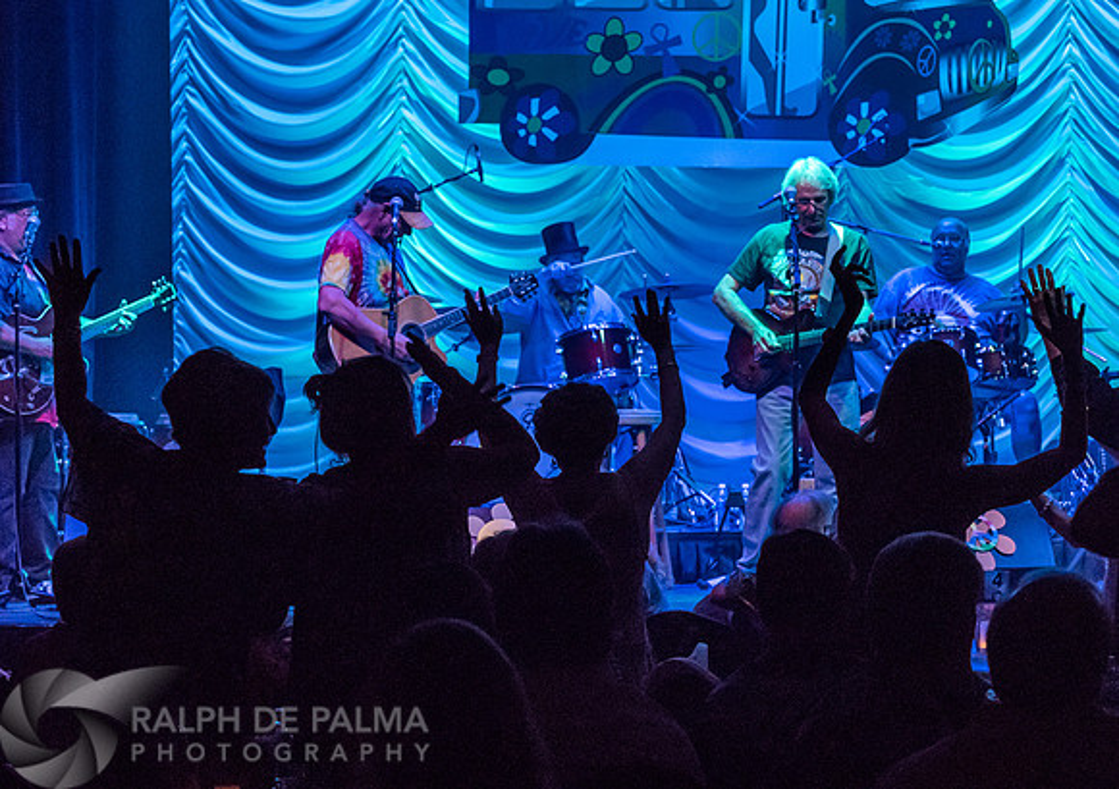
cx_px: 594
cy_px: 462
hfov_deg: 19.2
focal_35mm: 105
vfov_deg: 13.6
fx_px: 3314
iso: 2500
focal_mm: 70
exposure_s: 1/160
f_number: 5.6
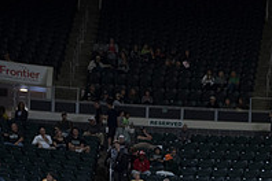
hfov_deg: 13.1
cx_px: 331
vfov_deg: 8.8
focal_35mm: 152
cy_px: 261
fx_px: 1148
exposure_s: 1/500
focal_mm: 52
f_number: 3.5
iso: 2000
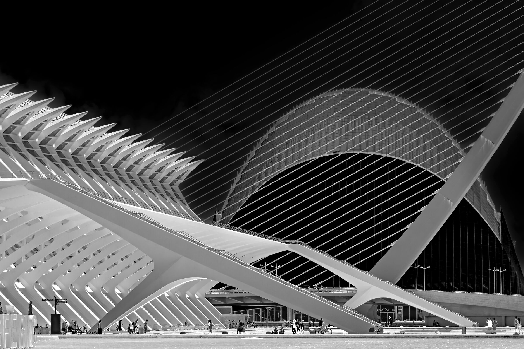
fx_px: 1747
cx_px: 262
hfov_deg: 17.1
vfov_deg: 11.4
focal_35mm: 120
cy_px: 174
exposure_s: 1/250
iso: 80
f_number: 11
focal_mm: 80
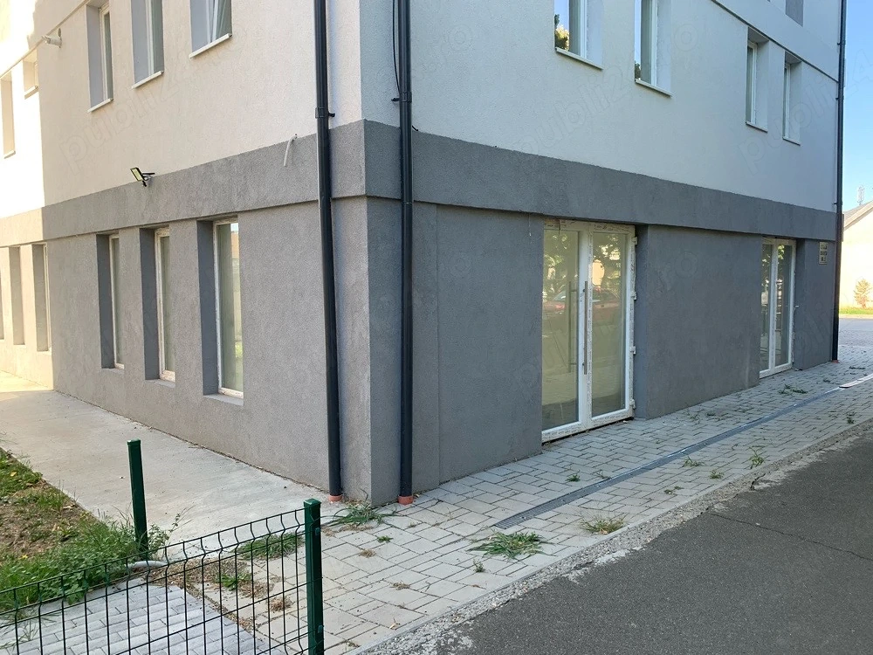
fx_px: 656
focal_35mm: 26
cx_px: 436
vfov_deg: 53.1
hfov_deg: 67.3
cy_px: 328
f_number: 1.8
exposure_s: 1/229
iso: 25
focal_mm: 4.25
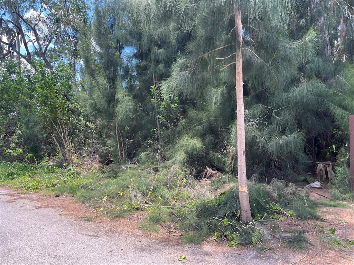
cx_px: 177
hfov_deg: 67.3
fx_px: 266
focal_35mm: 26
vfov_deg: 53.1
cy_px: 132
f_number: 1.6
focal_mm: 5.1
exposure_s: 1/394
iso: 50
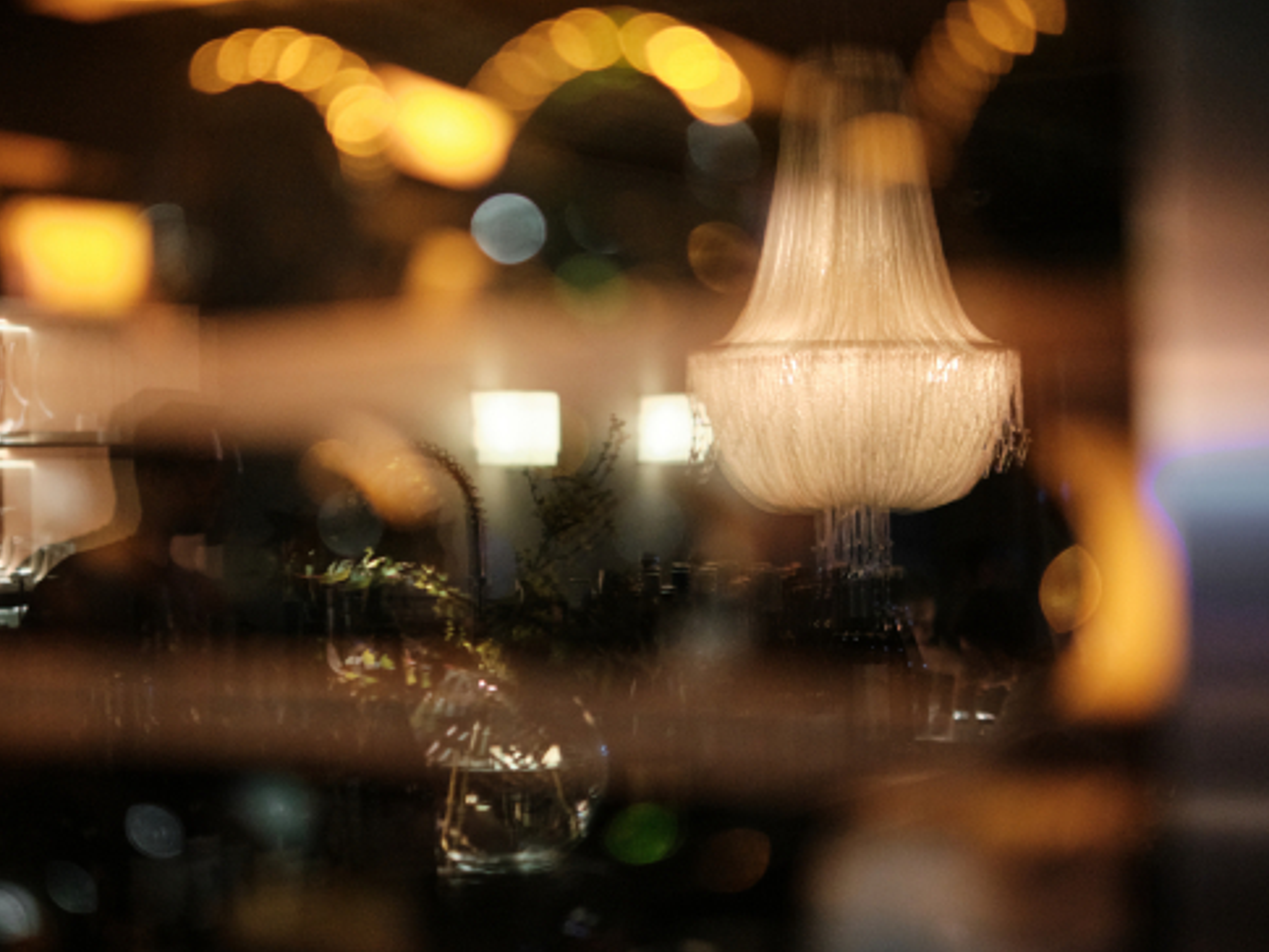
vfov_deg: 23.3
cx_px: 505
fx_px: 2310
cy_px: 471
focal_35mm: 63
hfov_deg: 30.6
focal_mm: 35
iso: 1250
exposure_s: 1/250
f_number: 1.4
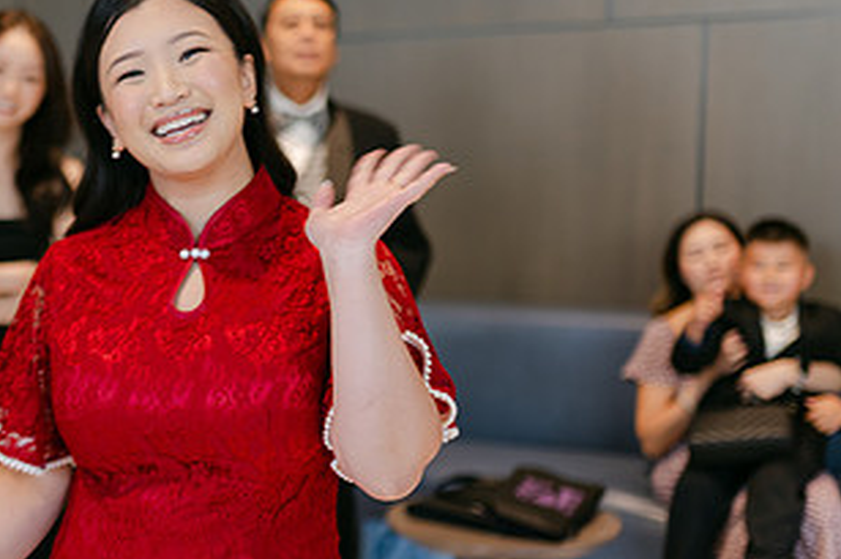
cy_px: 348
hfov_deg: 29.6
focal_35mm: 66
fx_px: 1541
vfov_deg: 20.6
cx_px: 128
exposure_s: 1/125
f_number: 1.4
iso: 320
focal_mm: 35
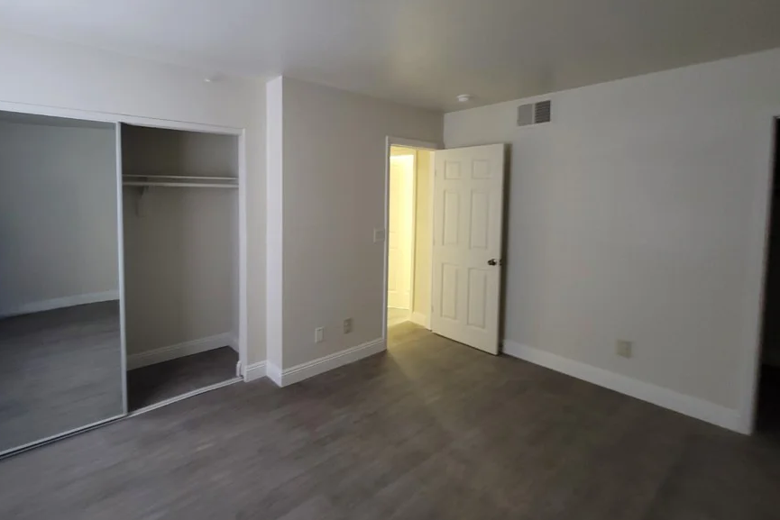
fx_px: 347
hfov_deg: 96.1
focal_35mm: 16
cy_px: 216
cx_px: 336
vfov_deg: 73.2
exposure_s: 1/30
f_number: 2.2
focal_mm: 2.2
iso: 640
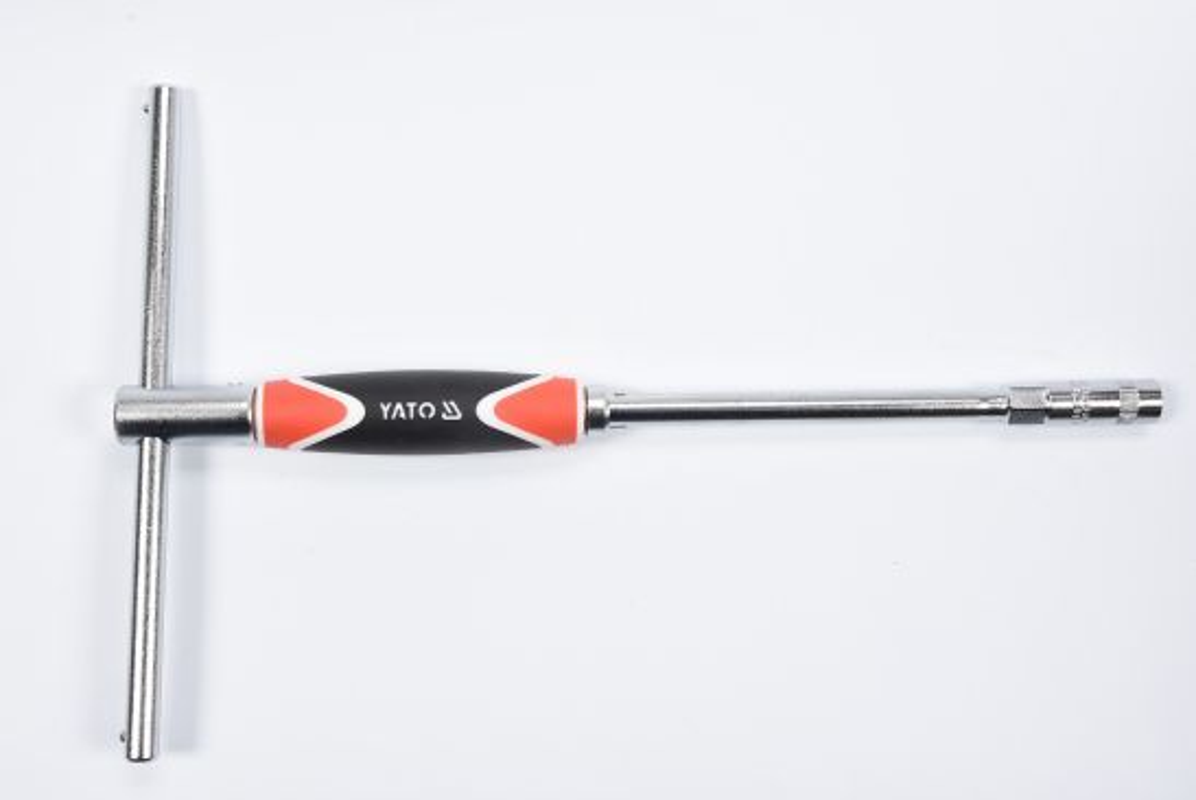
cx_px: 598
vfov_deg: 25.8
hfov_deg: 37.8
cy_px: 400
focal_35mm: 52
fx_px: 1746
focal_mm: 35
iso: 250
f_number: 16
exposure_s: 1/125
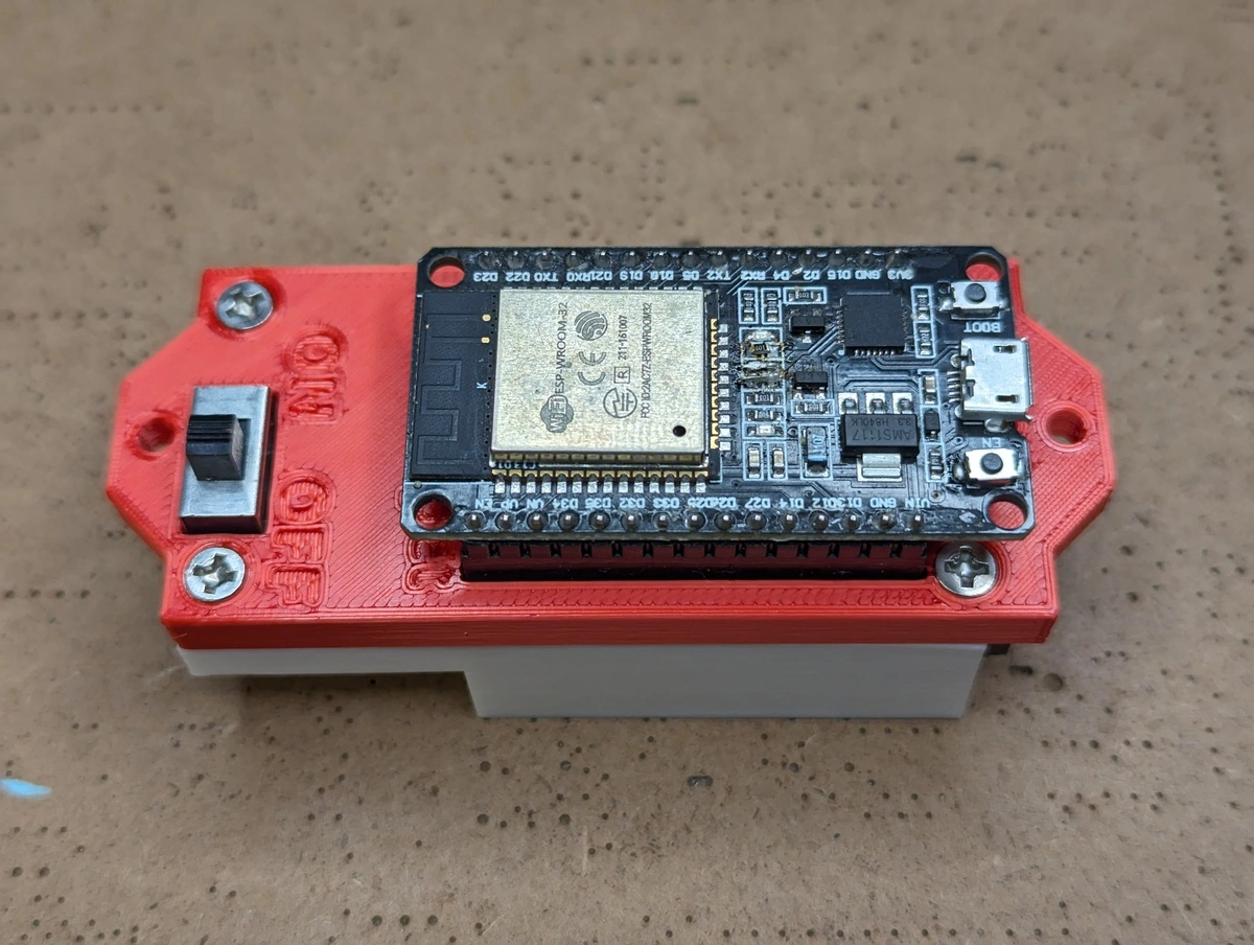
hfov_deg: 39.6
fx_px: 1742
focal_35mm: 48
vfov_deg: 30.3
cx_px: 627
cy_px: 472
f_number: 1.85
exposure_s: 1/162
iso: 112
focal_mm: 6.81
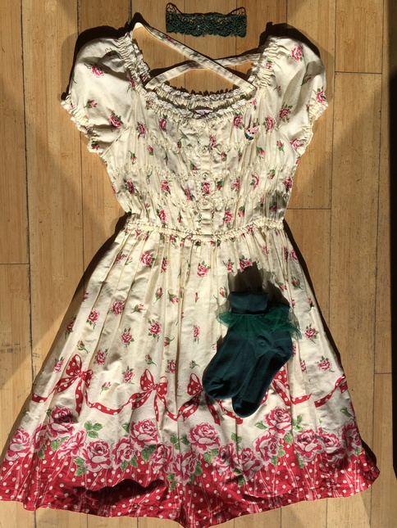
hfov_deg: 48.2
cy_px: 264
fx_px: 443
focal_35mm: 29
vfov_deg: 61.7
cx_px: 198
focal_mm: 4.15
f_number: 2.2
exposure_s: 1/5917
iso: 25
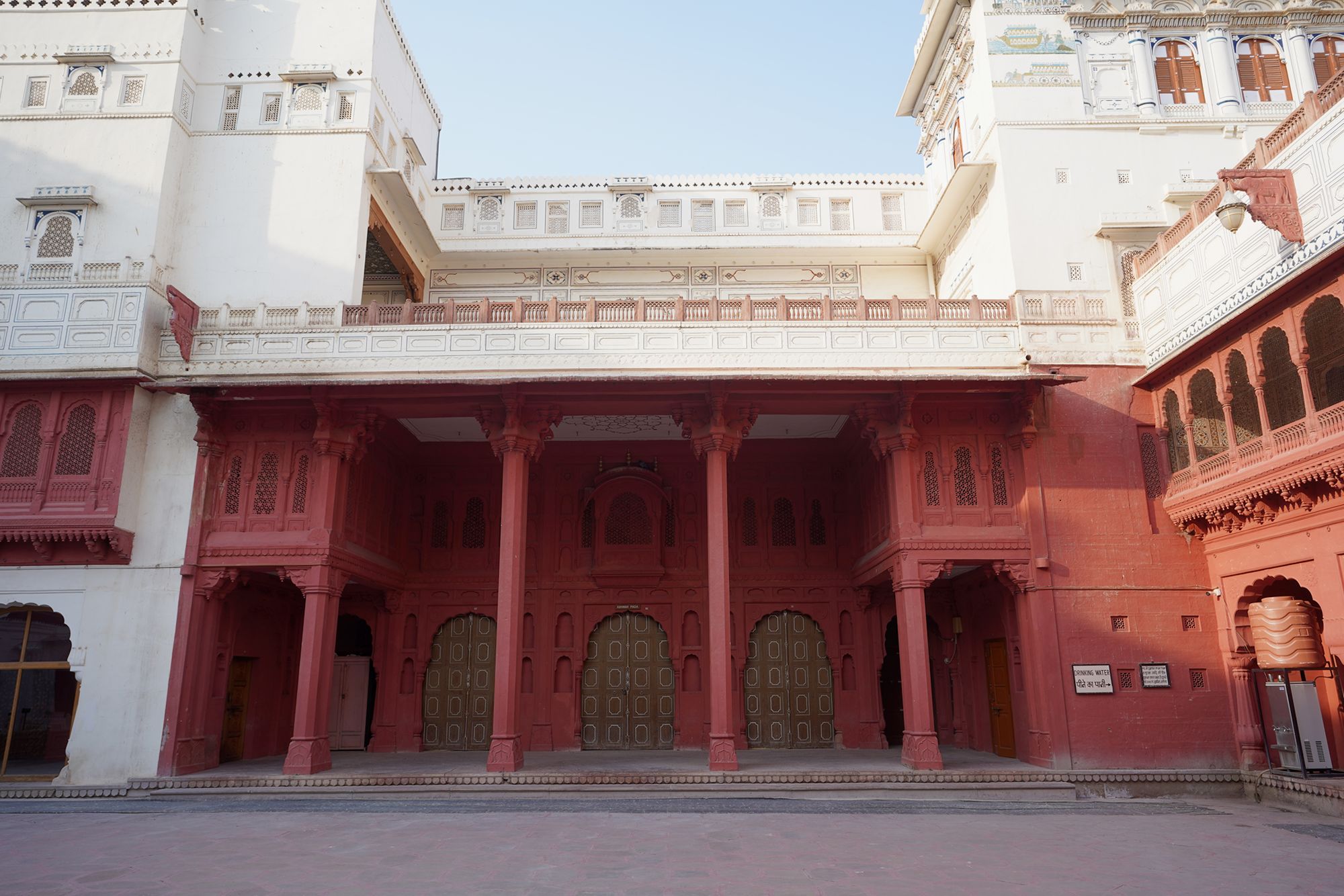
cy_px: 448
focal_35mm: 24
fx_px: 896
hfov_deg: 73.7
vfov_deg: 53.1
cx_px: 672
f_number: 7.1
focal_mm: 24
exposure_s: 1/100
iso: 100
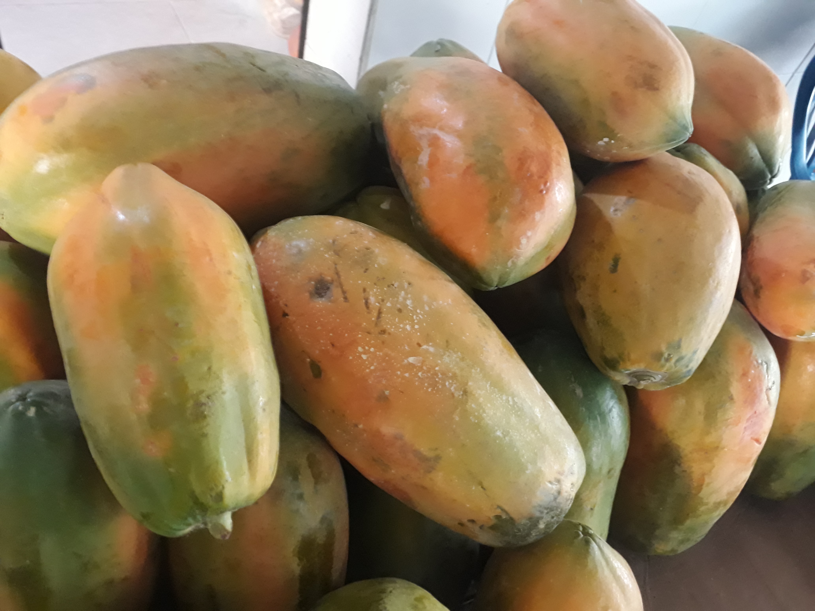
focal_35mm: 27
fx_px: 636
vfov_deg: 51.4
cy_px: 306
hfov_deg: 65.3
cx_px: 408
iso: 320
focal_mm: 3.6
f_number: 1.9
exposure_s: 1/15
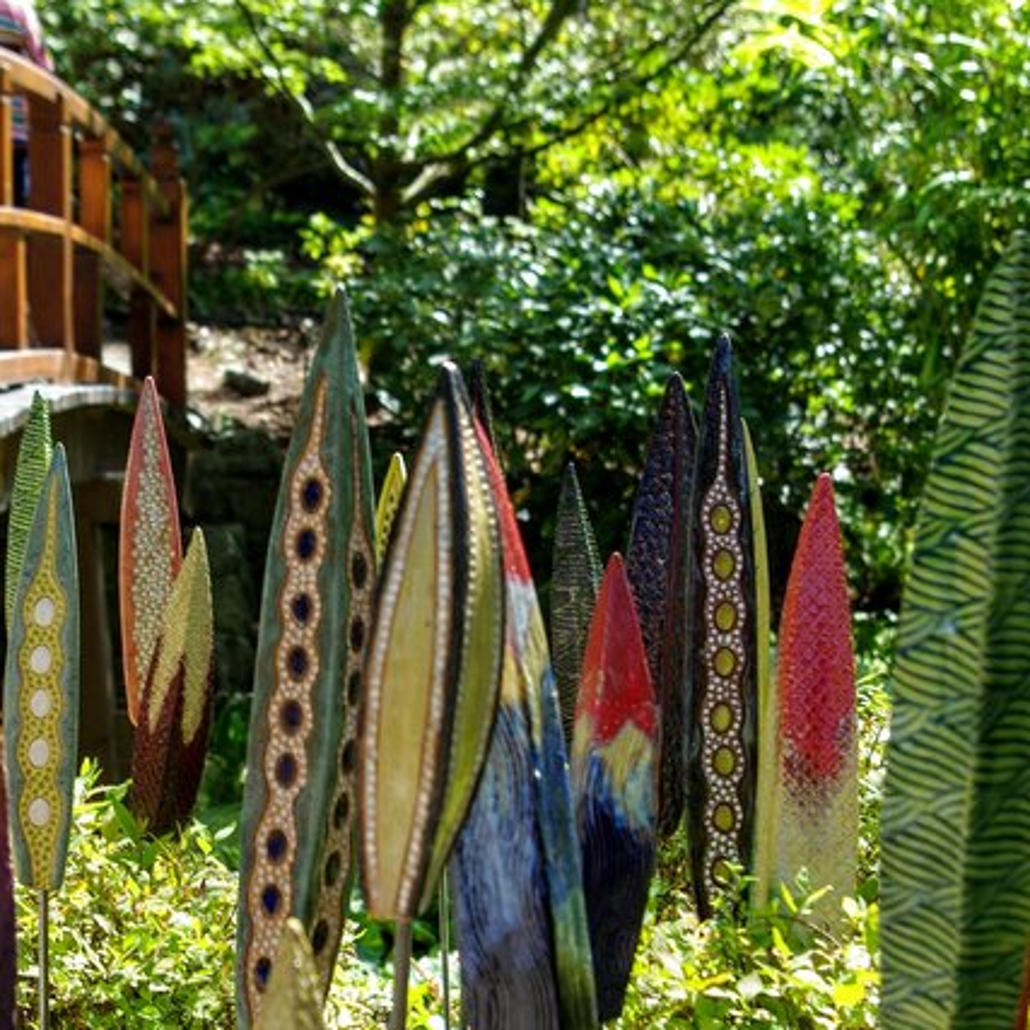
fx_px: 2794
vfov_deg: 20.8
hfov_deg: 20.8
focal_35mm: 83
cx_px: 338
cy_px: 637
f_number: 6.7
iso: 200
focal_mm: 35
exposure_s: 1/125
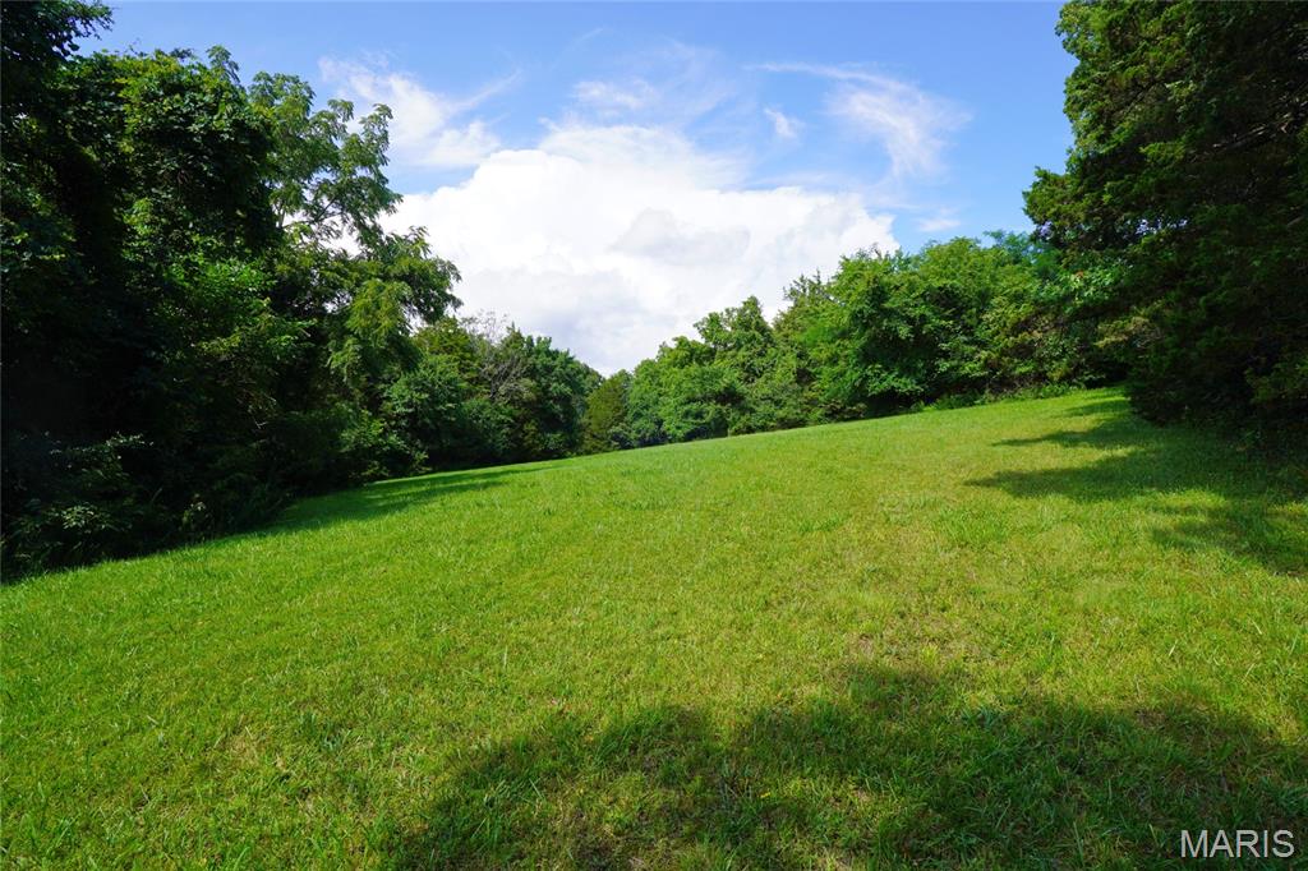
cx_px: 654
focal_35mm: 16
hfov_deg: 95.0
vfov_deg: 72.0
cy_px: 436
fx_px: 599
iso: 100
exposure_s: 1/125
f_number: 9
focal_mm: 11
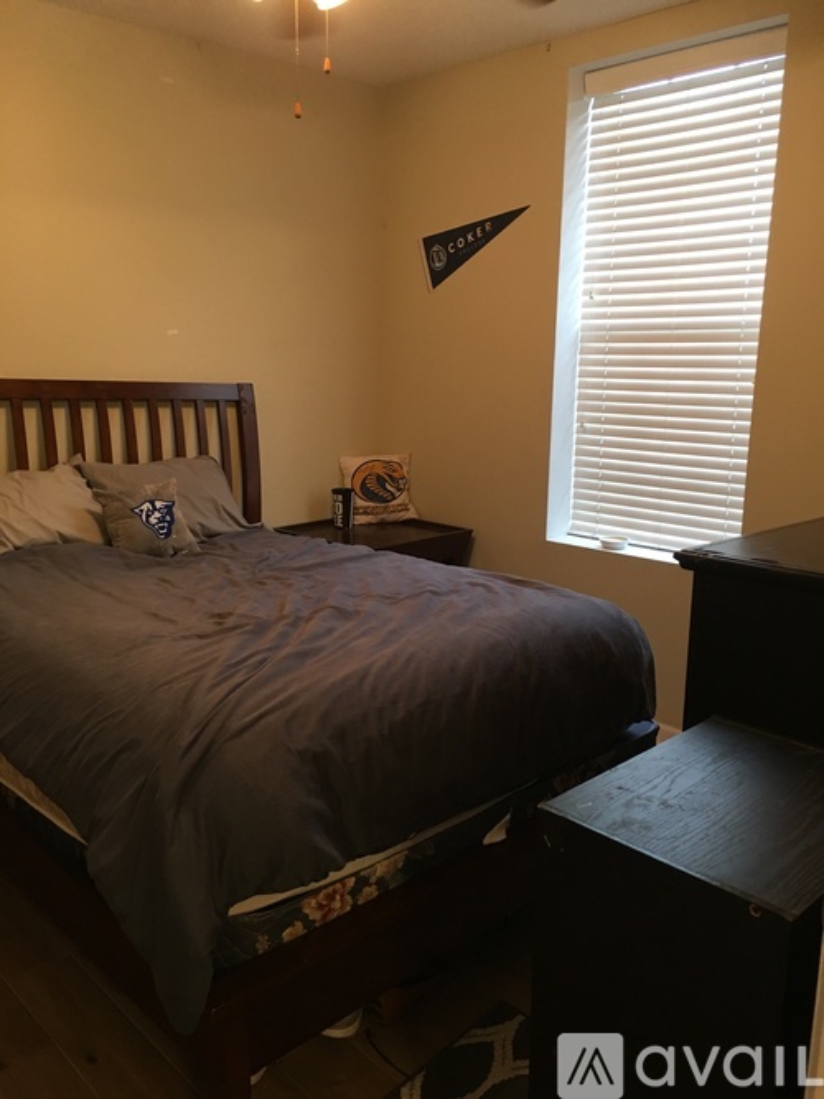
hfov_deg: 48.2
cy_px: 550
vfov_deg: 61.7
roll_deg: -0.4
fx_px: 921
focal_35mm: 29
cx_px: 412
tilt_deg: -10.3
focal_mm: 4.15
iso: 64
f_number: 2.2
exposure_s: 1/15
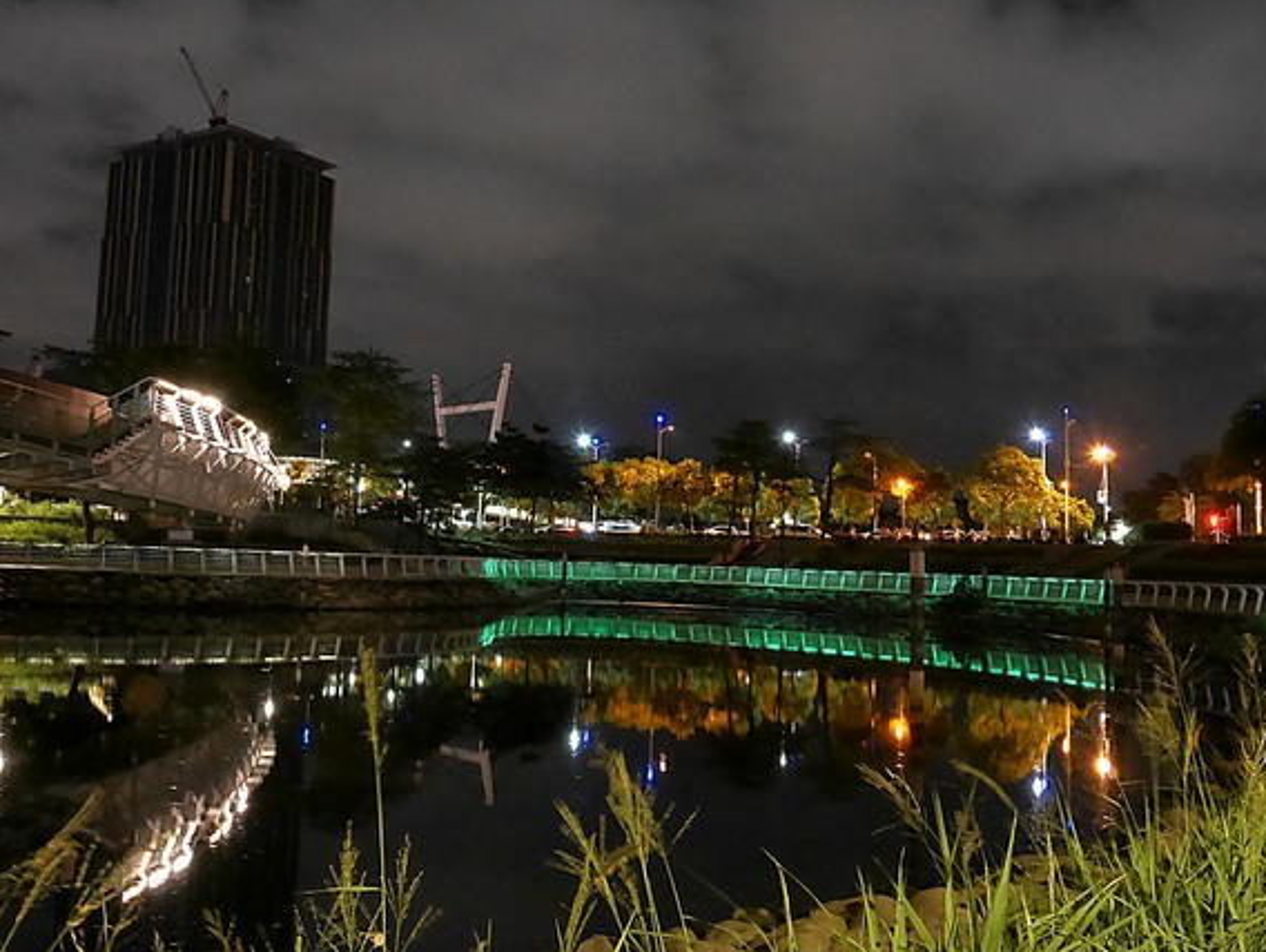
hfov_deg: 48.9
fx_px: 1391
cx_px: 586
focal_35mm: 38
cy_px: 416
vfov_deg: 37.7
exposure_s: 1/3.2
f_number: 8
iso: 3200
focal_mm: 15
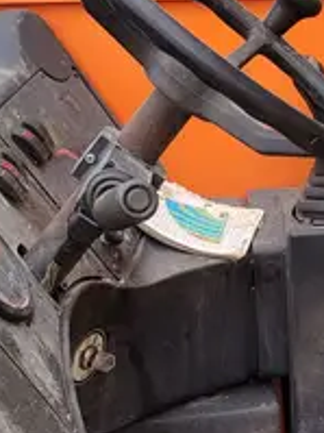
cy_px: 173
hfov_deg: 14.9
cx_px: 374
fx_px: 1199
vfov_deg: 20.4
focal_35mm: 96
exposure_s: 1/128
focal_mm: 5.4
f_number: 1.8
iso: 40
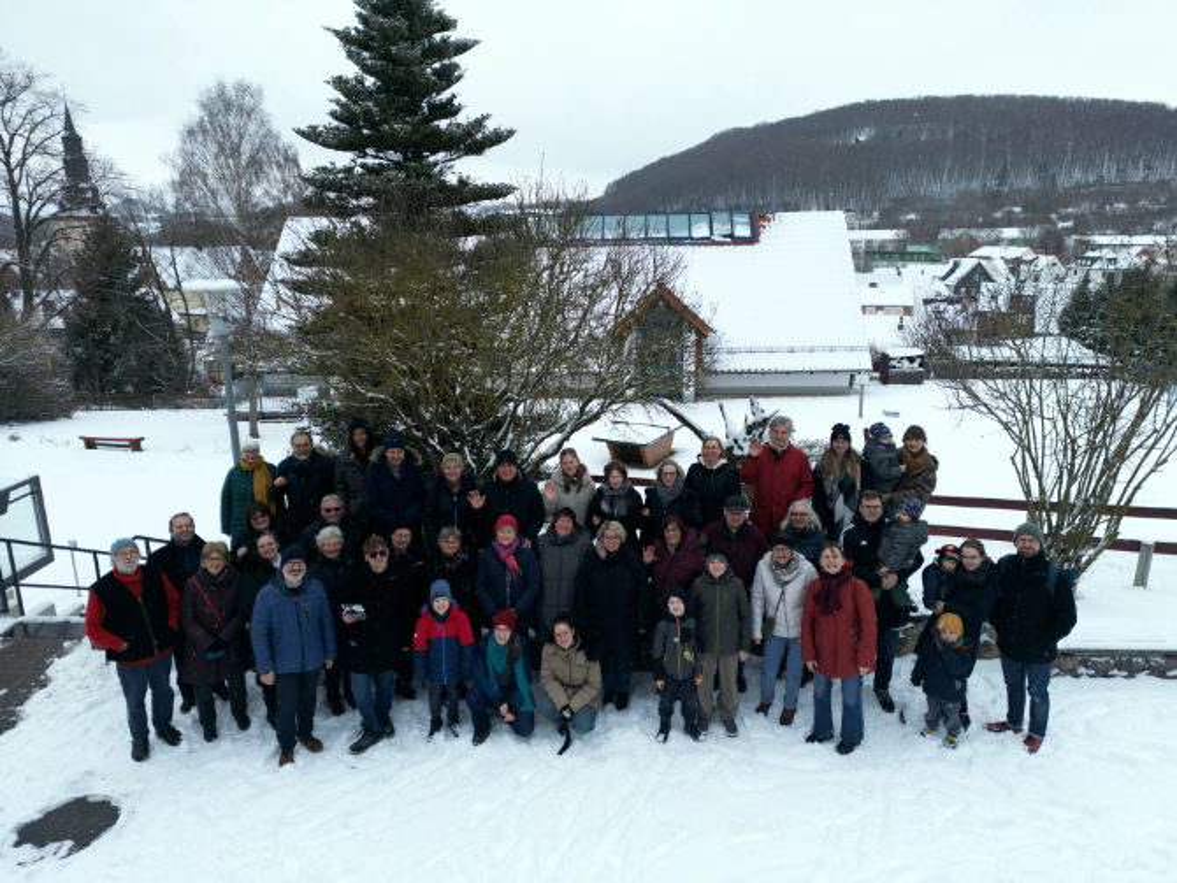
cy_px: 442
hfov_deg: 71.6
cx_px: 588
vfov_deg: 56.8
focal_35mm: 24
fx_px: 816
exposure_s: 1/667
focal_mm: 6.7
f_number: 1.7
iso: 120
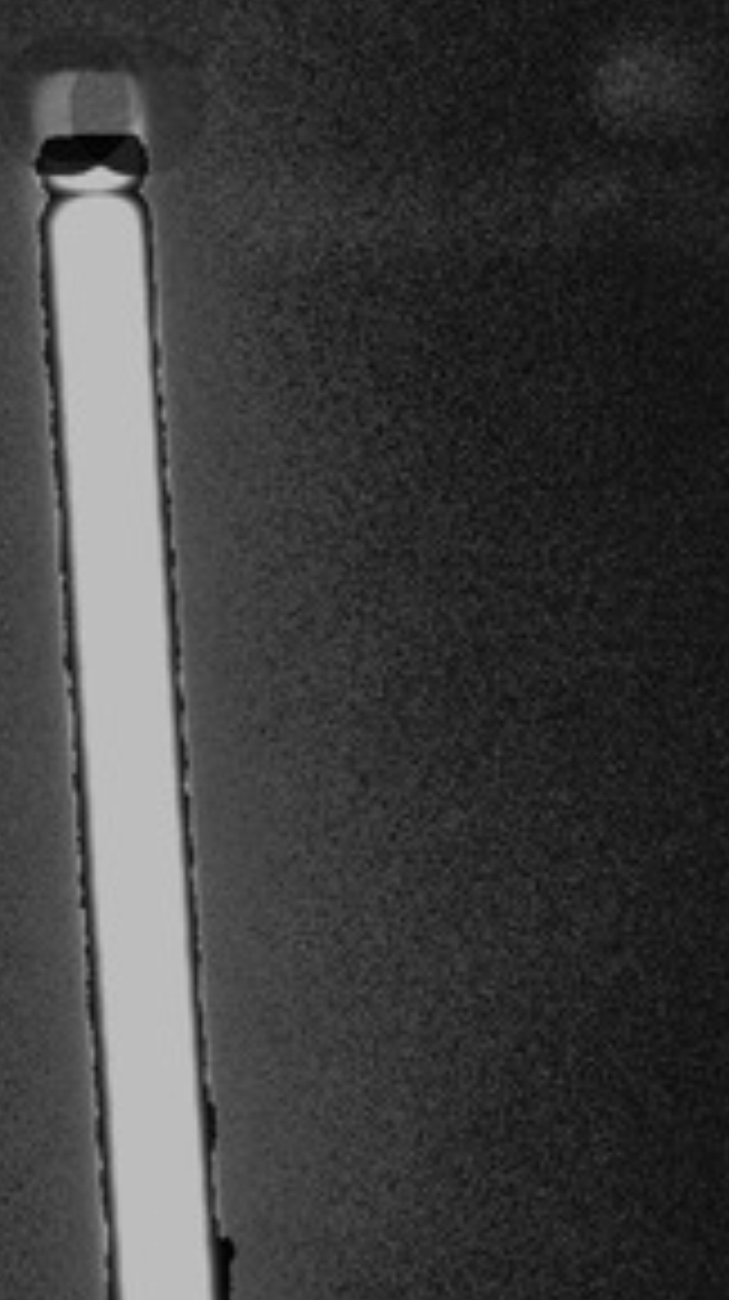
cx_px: -2606
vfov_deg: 2.6
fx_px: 28150
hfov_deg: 1.5
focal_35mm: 817
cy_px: -324
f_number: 2.8
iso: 1250
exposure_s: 1/80
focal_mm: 60
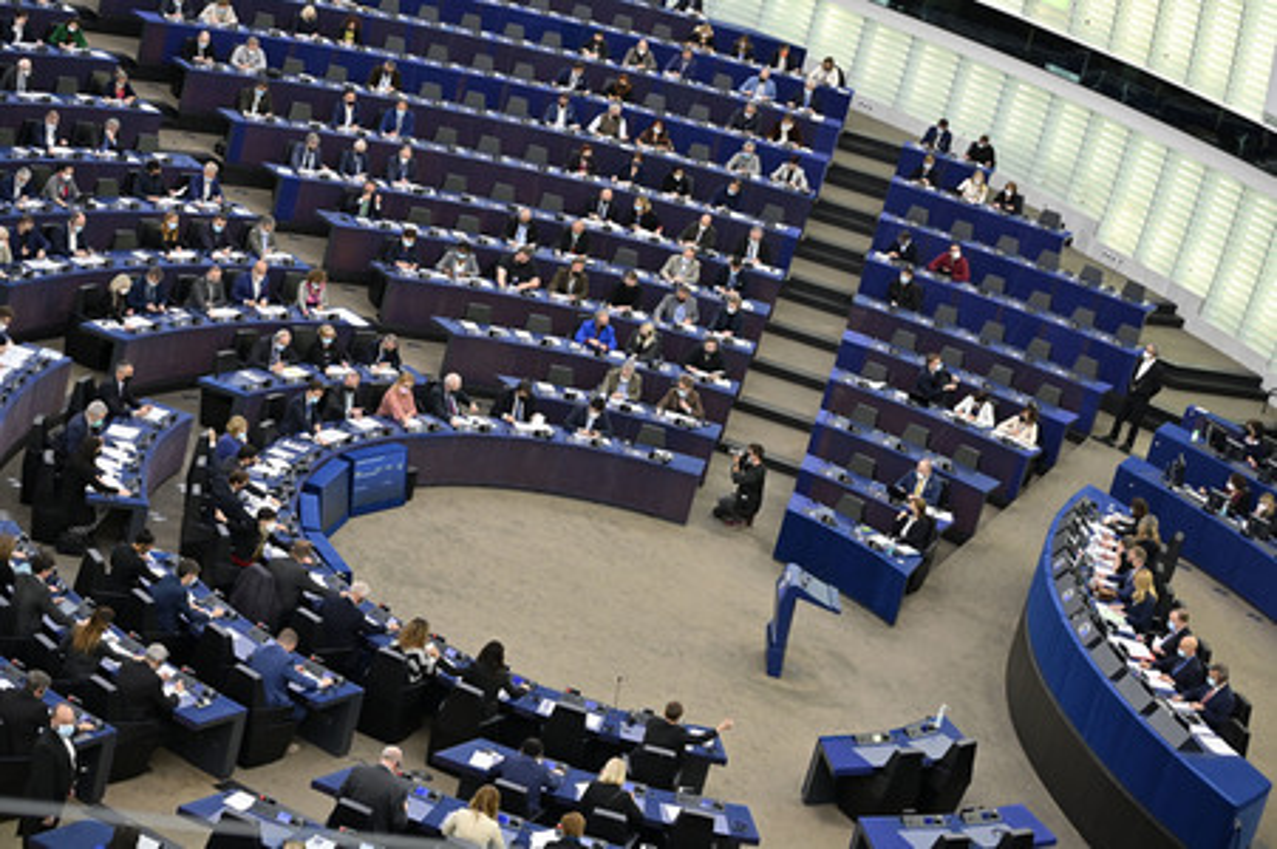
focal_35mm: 78
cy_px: 424
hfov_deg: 26.0
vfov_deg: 17.5
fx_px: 2765
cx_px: 638
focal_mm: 78
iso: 1250
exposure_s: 1/500
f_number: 2.8
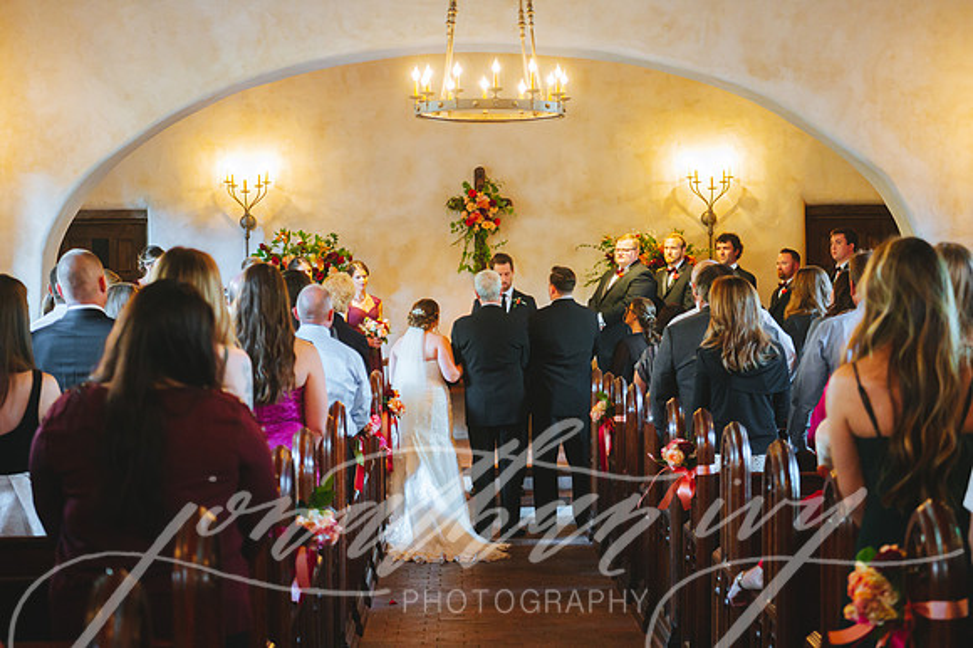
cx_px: 491
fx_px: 1750
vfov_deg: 21.0
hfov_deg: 31.1
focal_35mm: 65
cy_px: 309
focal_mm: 62
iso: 4000
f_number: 2.8
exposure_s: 1/160
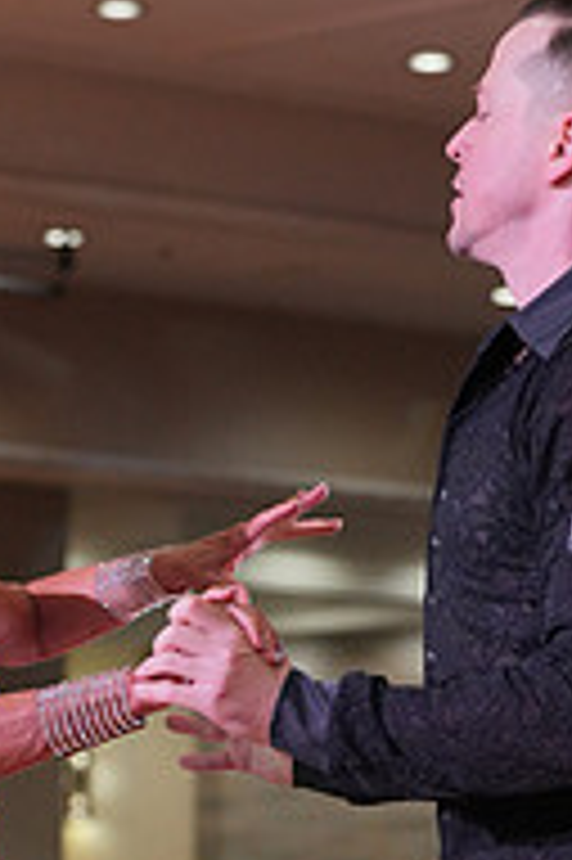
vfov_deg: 9.5
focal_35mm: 213
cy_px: 1081
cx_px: 88
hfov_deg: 6.4
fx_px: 5085
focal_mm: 70
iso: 1600
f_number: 4
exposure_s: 1/500
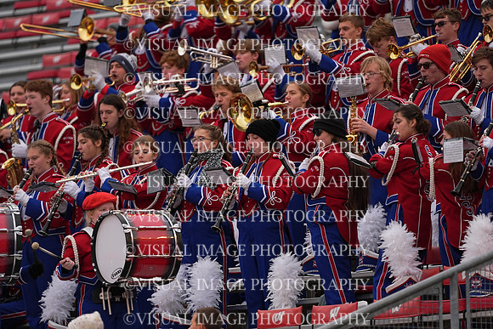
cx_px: 246
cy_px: 164
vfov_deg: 4.6
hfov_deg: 6.9
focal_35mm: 300
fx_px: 4109
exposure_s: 1/2000
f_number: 2.8
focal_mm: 300
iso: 500
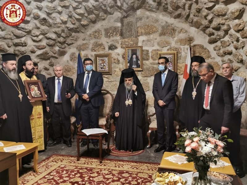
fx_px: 235
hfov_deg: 55.4
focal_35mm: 33
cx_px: 124
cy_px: 92
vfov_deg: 42.9
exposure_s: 1/60
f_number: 1.6
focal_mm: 5.56
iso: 200
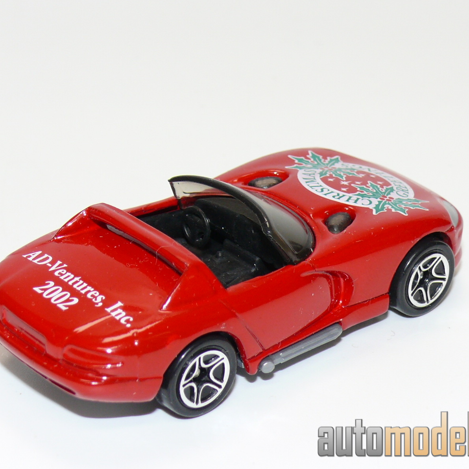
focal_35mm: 121
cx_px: 227
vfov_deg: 14.4
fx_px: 1855
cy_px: 235
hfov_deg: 14.4
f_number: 4
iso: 100
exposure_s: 1/30
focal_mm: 13.3
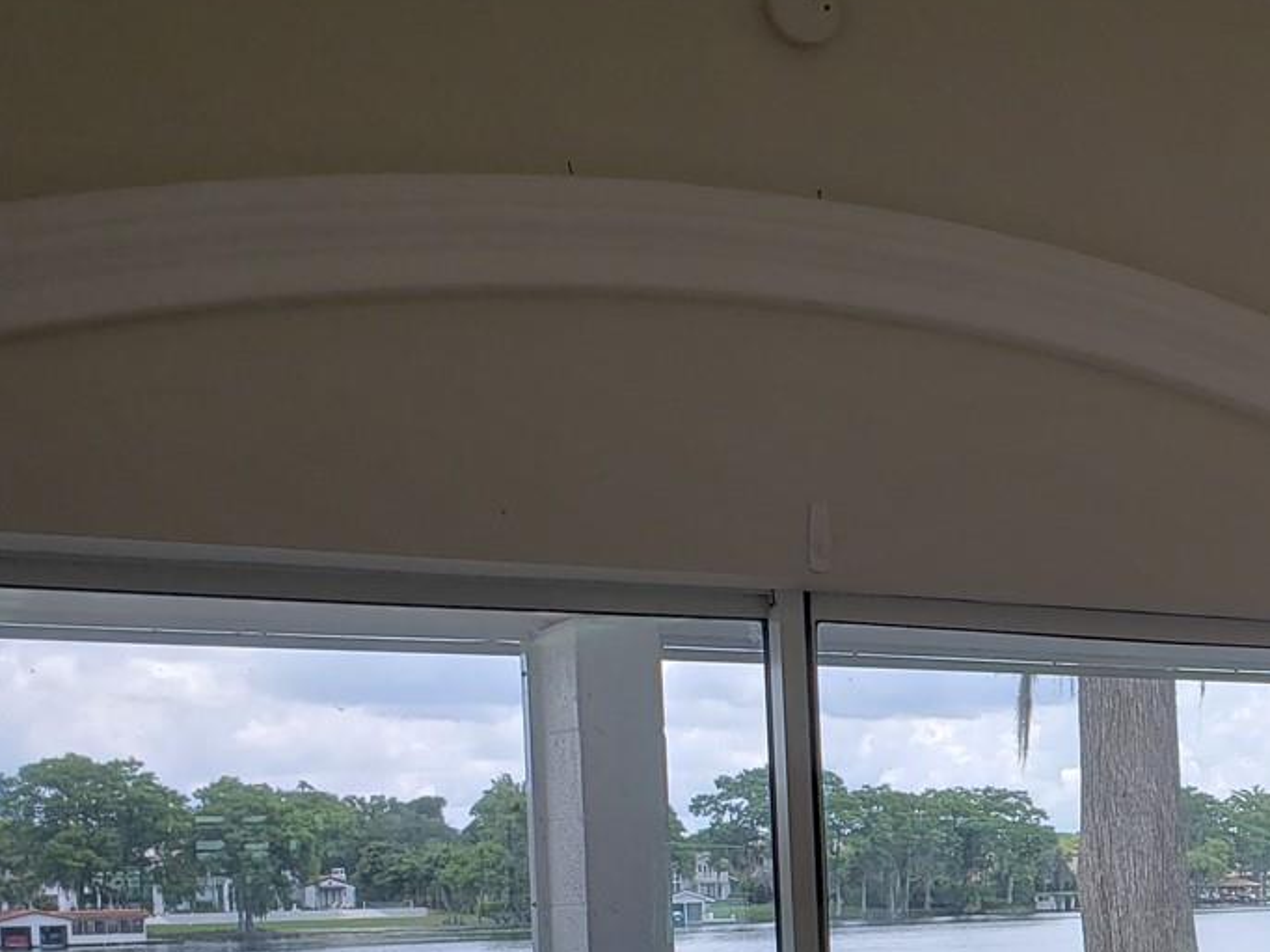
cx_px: 1413
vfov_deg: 22.6
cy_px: 1066
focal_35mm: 61
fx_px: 2237
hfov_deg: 28.6
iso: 50
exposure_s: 1/269
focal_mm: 4.3
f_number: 2.4
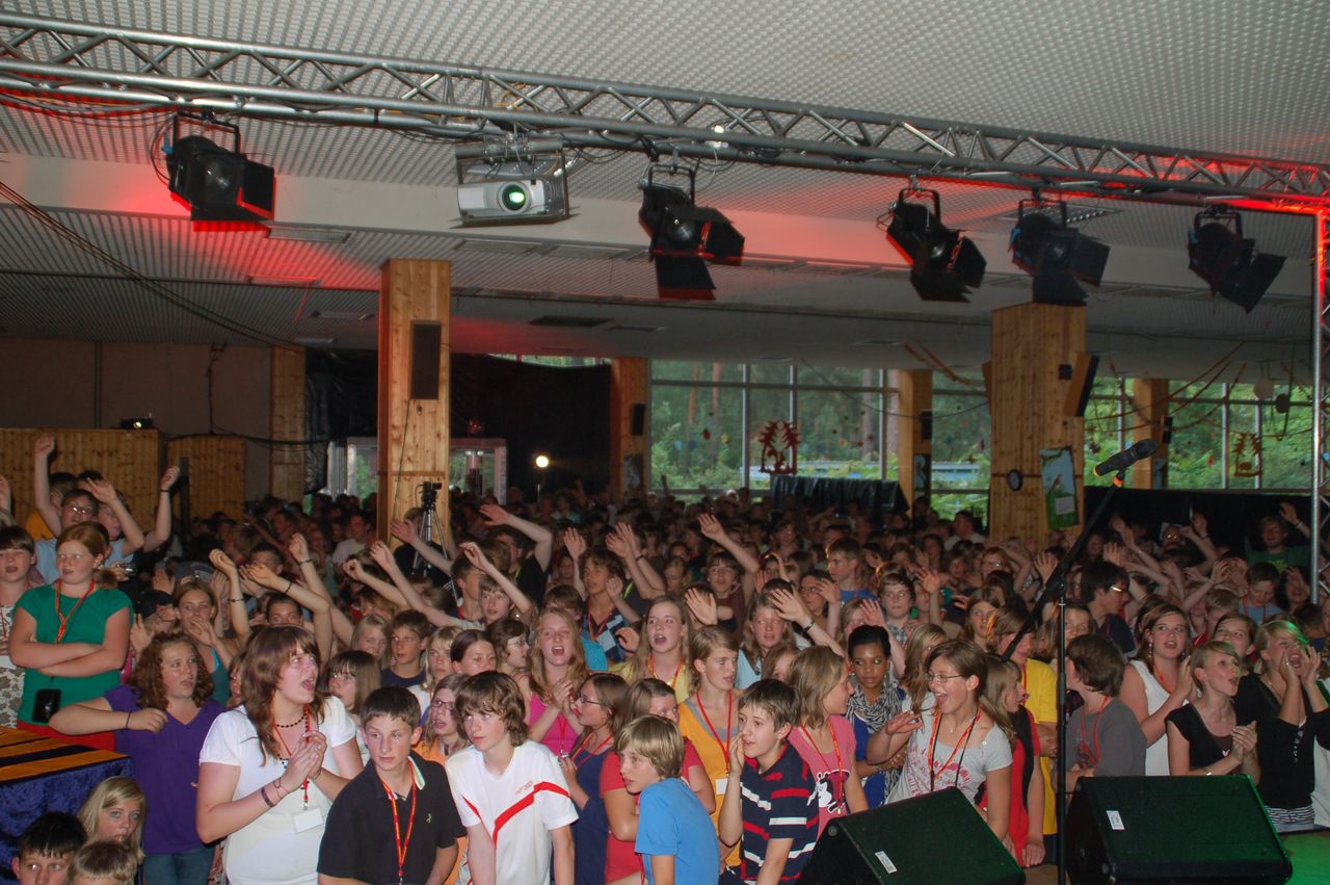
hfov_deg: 57.3
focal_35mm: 33
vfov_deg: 39.9
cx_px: 665
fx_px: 1218
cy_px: 442
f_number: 3.8
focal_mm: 22
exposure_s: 1/60
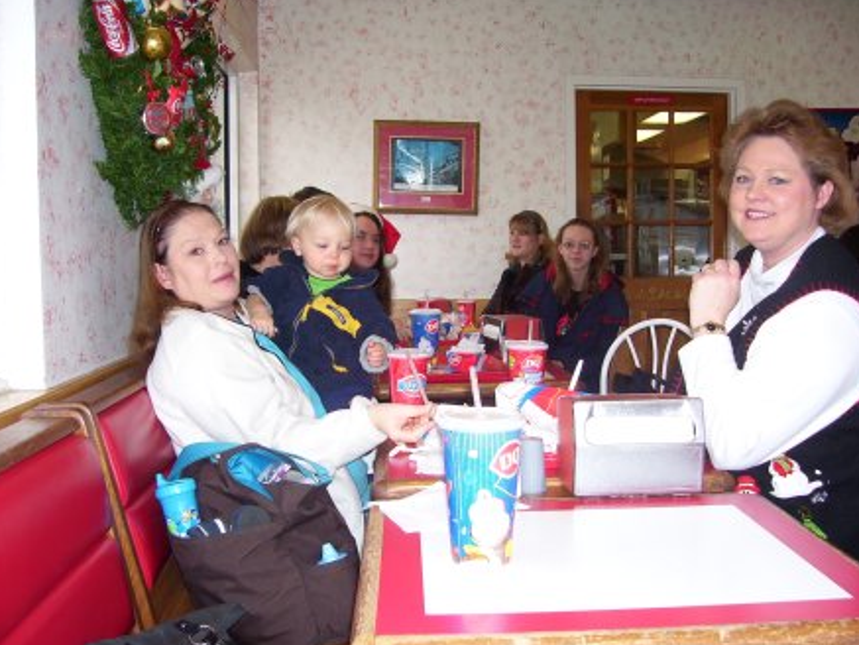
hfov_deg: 52.6
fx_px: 869
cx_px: 432
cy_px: 322
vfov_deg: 40.7
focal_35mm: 35
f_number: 2.7
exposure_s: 1/60
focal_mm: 5.6
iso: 80
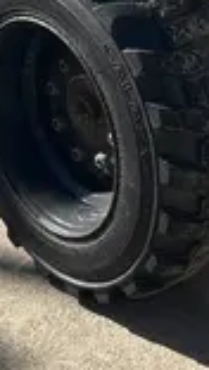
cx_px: 200
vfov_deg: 15.4
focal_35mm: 133
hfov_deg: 9.1
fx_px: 1308
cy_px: -98
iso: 50
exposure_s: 1/3165
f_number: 1.5
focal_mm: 5.7
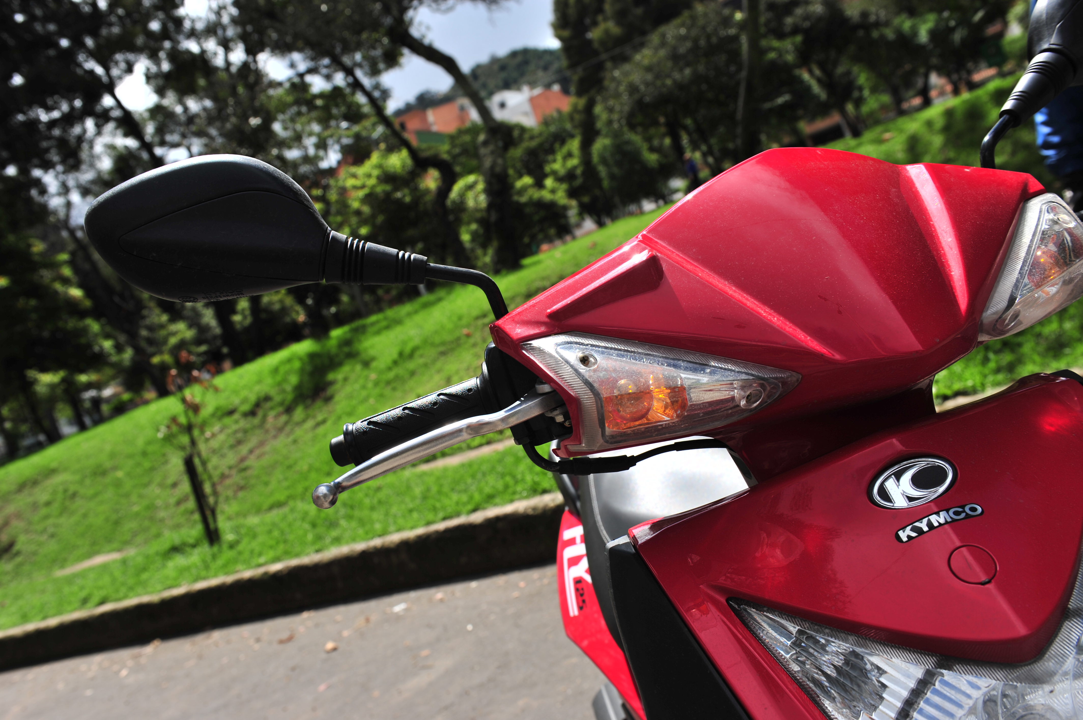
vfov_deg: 35.0
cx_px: 542
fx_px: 1142
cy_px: 360
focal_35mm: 38
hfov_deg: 50.7
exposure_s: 1/320
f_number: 8
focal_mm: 38
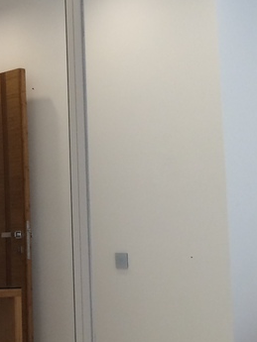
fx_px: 851
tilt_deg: +6.8
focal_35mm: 86
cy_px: 165
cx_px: -123
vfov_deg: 22.7
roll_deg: -1.5
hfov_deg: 15.8
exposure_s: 1/33
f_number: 2.2
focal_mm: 4.15
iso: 40
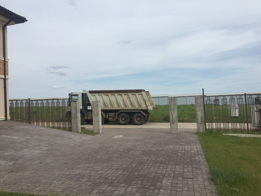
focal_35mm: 29
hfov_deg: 61.7
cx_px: 130
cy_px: 98
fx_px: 219
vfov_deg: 48.2
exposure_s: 1/2326
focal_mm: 4.15
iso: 32
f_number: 2.2
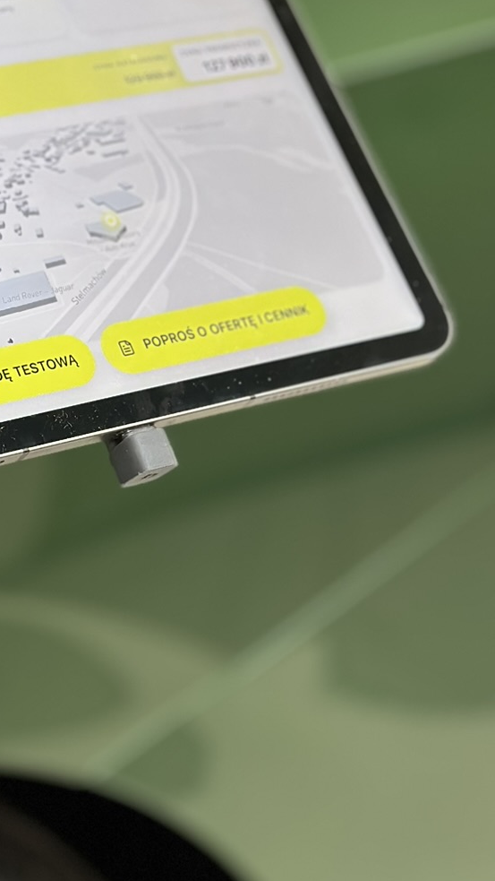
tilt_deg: -15.8
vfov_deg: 19.3
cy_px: 88
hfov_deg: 11.0
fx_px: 2543
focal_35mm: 109
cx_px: -49
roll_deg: -0.7
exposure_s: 1/100
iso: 80
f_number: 1.78
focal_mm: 6.86
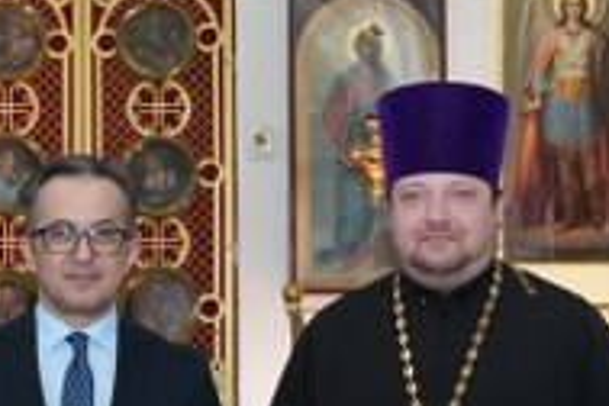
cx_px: 116
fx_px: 2199
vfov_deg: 10.5
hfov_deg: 15.7
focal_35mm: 130
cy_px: 388
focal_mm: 24
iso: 2500
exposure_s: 1/200
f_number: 4
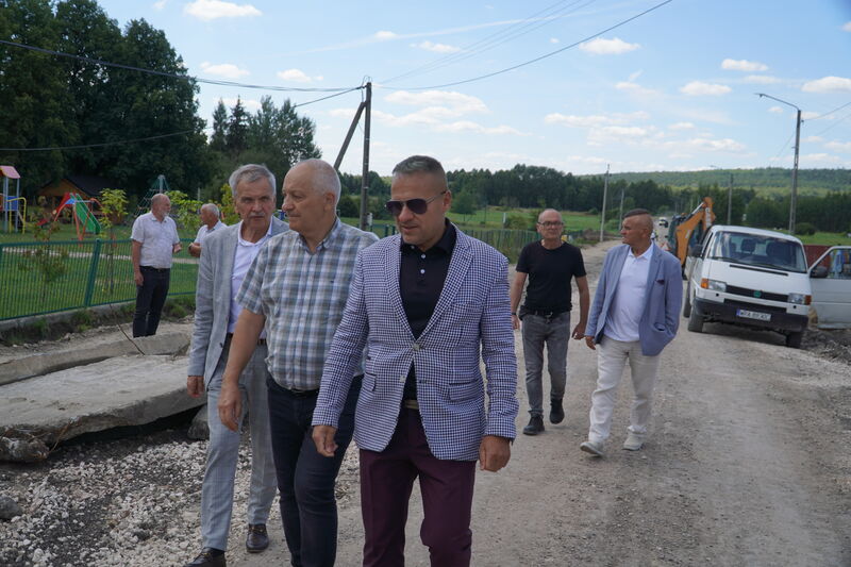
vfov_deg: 36.9
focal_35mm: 36
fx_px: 851
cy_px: 284
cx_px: 426
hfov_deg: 53.1
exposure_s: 1/640
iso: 100
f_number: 4.5
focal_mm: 24
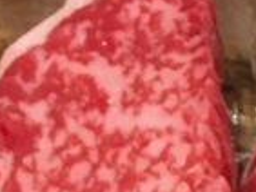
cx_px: 594
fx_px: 1554
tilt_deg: -57.1
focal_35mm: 210
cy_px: 467
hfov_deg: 8.6
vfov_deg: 6.7
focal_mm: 4.15
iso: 200
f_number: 2.2
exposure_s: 1/15
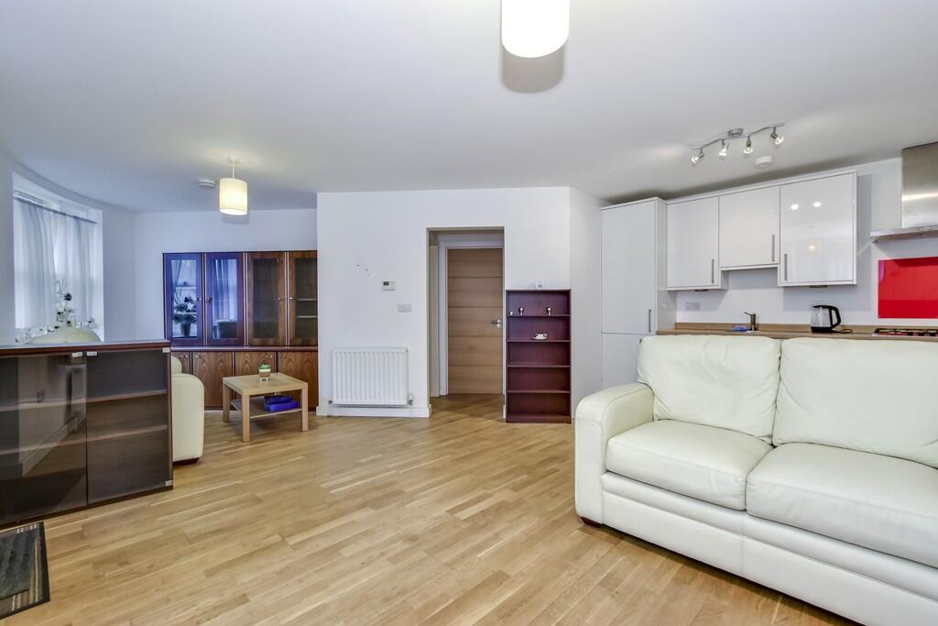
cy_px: 313
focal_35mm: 15
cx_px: 469
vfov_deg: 77.3
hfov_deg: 100.4
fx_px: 391
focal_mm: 10
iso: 640
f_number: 8
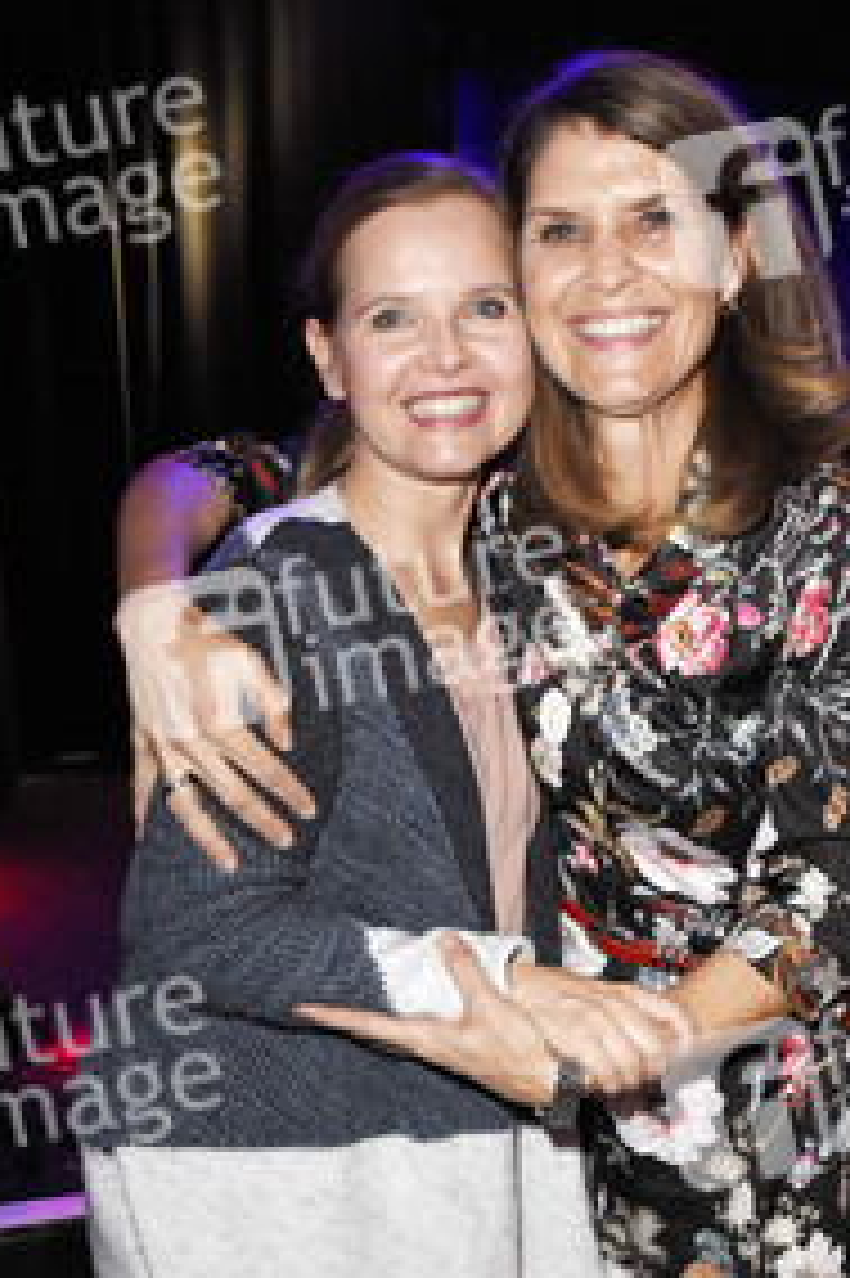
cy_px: 860
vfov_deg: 49.8
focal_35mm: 38
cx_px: 481
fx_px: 1347
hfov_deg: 35.0
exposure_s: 1/125
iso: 1600
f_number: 6.3
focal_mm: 18
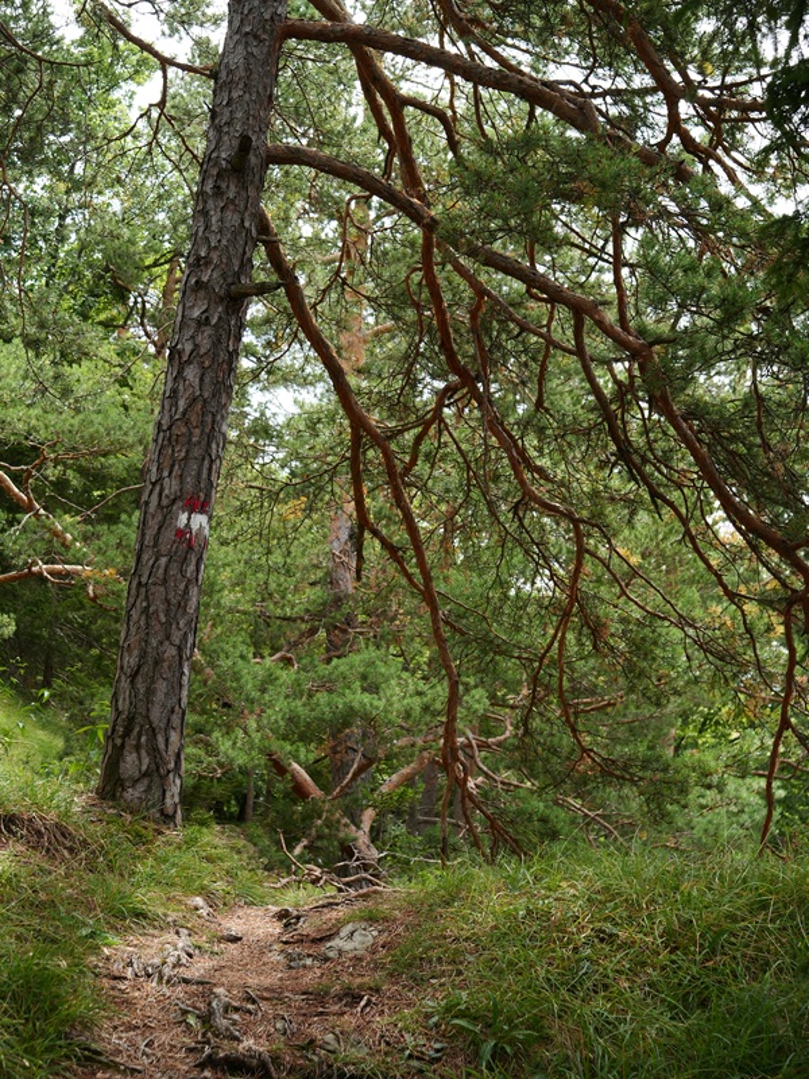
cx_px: 404
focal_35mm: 44
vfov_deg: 42.9
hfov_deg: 32.9
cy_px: 540
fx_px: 1371
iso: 100
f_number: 4
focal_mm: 22
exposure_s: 1/125
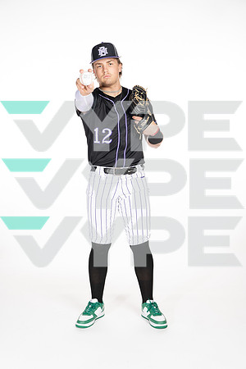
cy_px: 184
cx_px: 123
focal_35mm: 50
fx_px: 512
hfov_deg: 27.0
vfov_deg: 39.6
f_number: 5.6
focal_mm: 50
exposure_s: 1/250
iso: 250
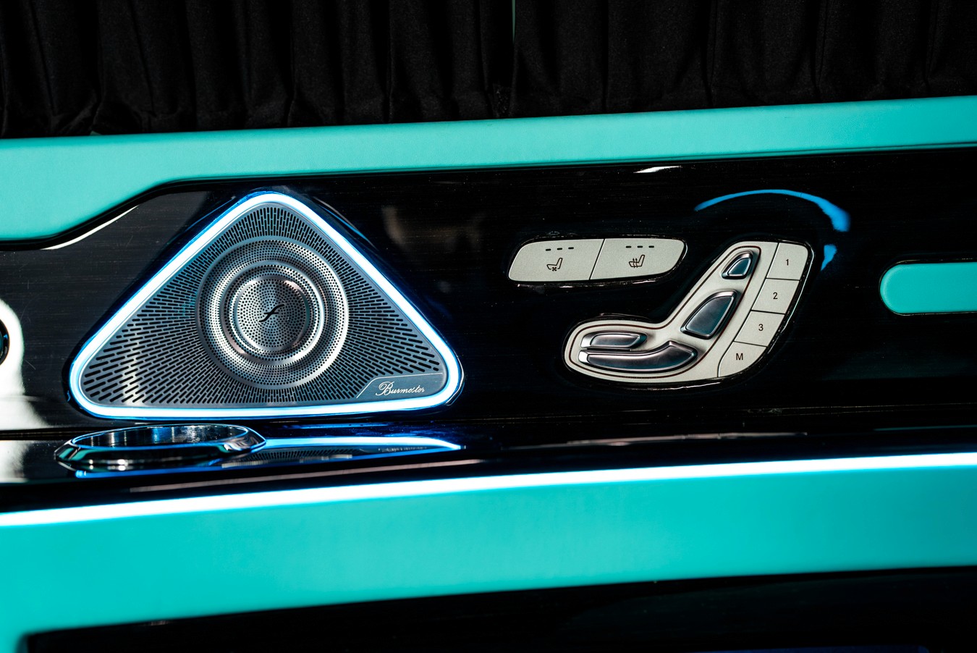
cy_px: 326
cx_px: 488
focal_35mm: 50
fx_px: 1358
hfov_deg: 39.6
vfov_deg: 27.0
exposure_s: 1/125
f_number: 2.8
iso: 2000
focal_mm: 50
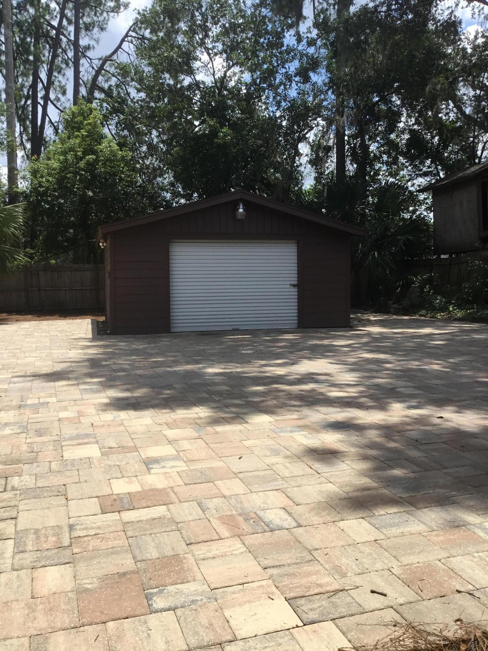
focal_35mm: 31
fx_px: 583
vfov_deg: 58.4
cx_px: 244
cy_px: 326
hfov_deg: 45.4
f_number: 2.4
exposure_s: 1/1045
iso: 25
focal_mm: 3.3
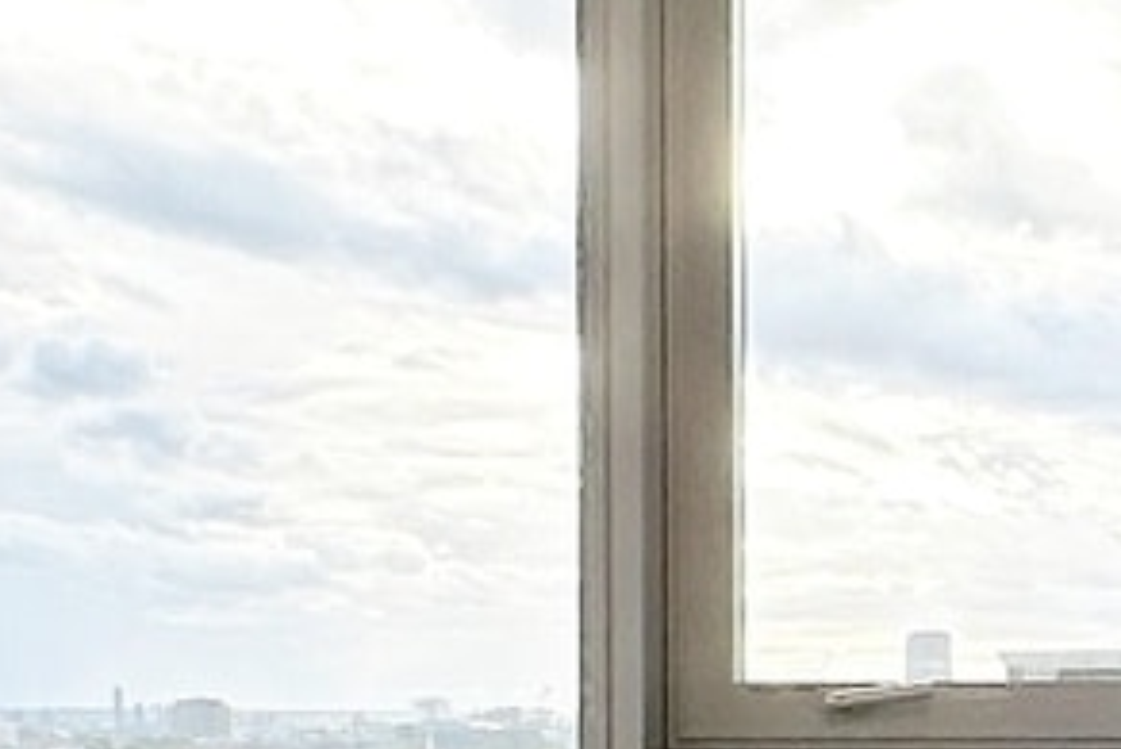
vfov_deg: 13.3
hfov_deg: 18.8
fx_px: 3178
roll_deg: -0.4
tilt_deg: +0.5
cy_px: 703
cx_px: 1374
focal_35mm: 102
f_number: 2.2
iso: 40
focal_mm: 2.22
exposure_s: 1/334
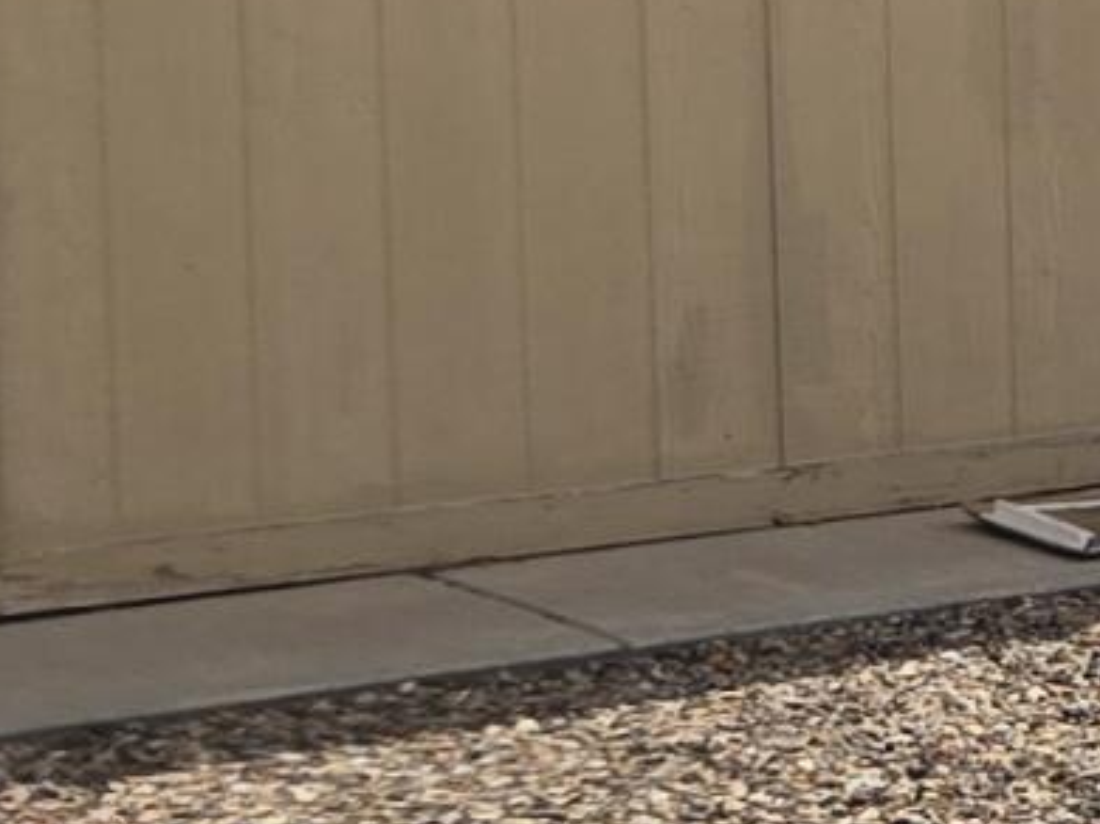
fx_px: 5621
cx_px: 2671
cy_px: 65
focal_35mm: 177
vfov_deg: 8.3
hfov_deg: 9.8
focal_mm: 5.4
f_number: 1.8
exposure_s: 1/2259
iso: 25
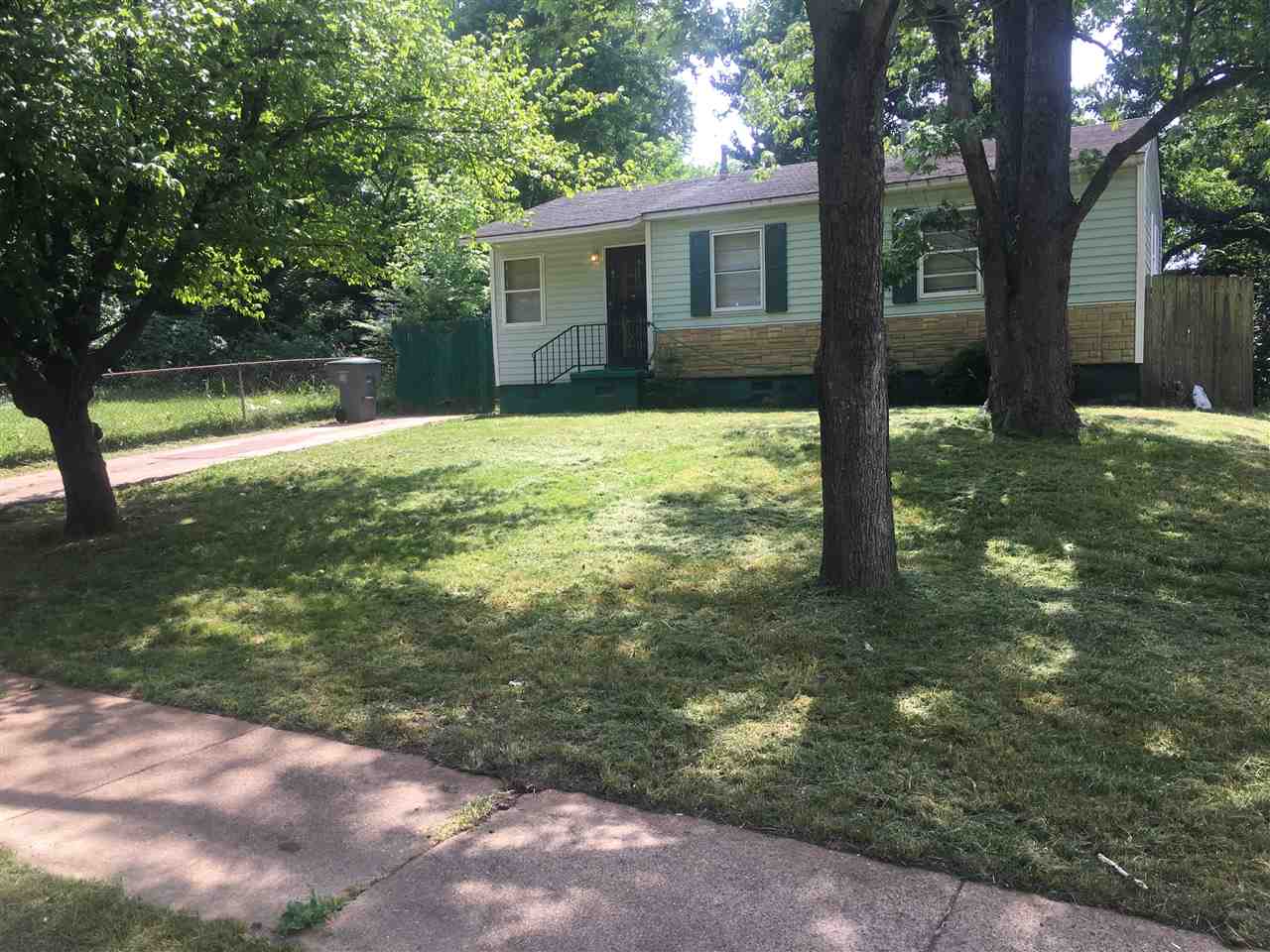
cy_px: 476
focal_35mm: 29
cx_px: 635
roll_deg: +1.4
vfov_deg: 48.2
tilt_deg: +0.8
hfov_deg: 61.7
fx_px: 1064
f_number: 2.2
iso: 25
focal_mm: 4.15
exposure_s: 1/371
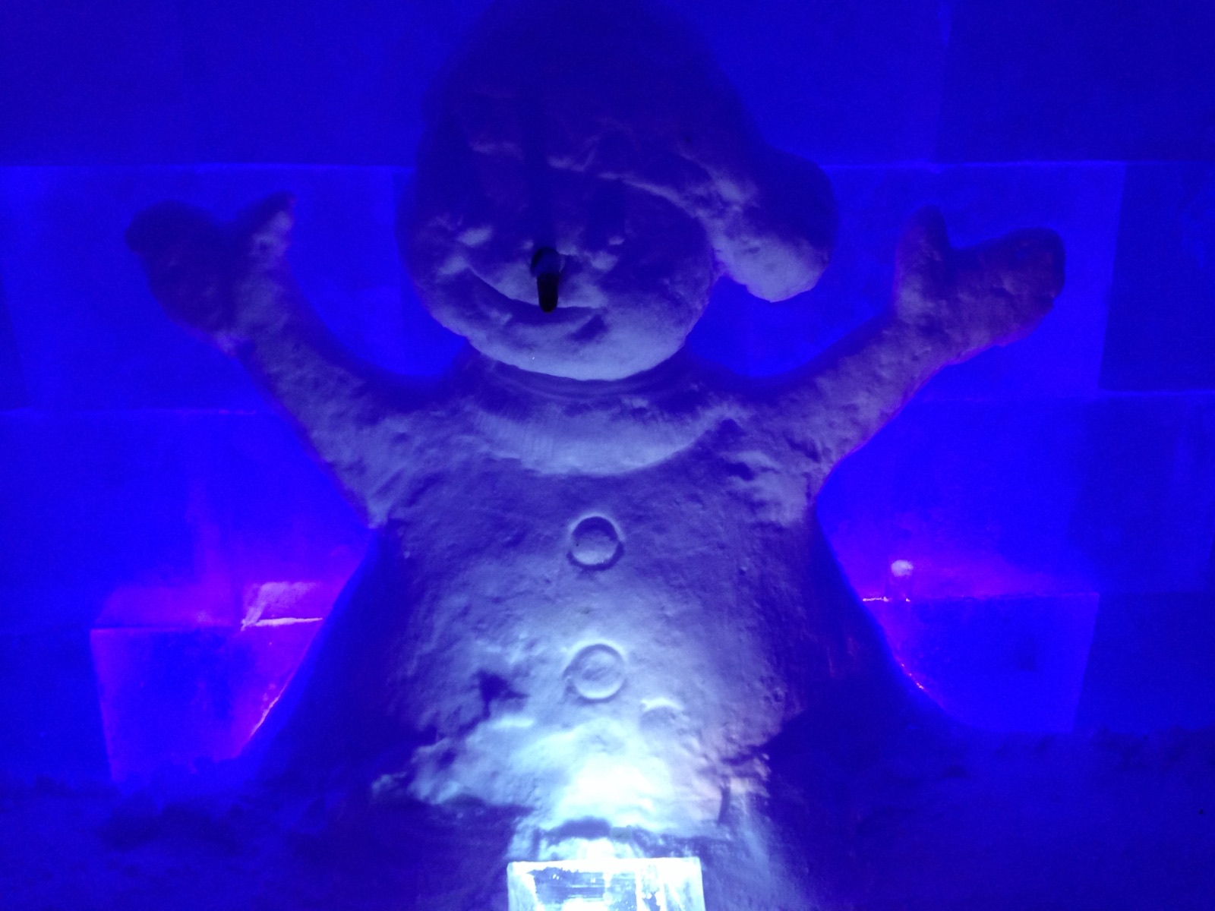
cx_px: 608
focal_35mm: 33
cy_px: 456
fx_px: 1158
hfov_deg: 55.4
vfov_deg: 42.9
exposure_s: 1/20
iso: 80
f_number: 2.4
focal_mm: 4.12
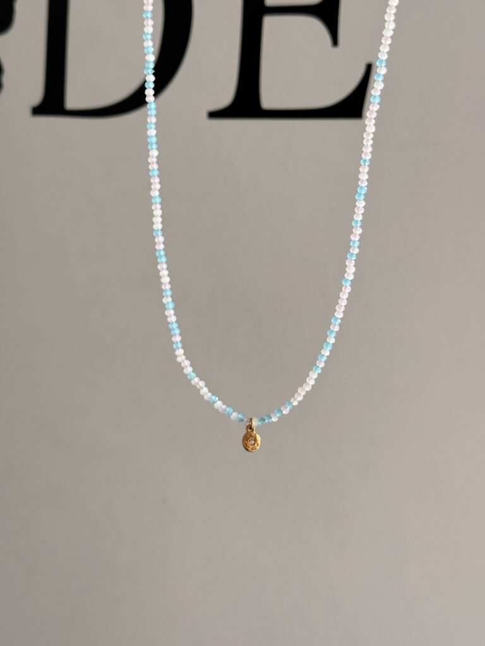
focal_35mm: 48
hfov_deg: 30.3
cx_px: 242
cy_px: 323
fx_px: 897
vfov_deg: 39.7
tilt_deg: -4.0
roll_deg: -3.4
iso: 80
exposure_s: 1/121
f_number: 1.78
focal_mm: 6.76
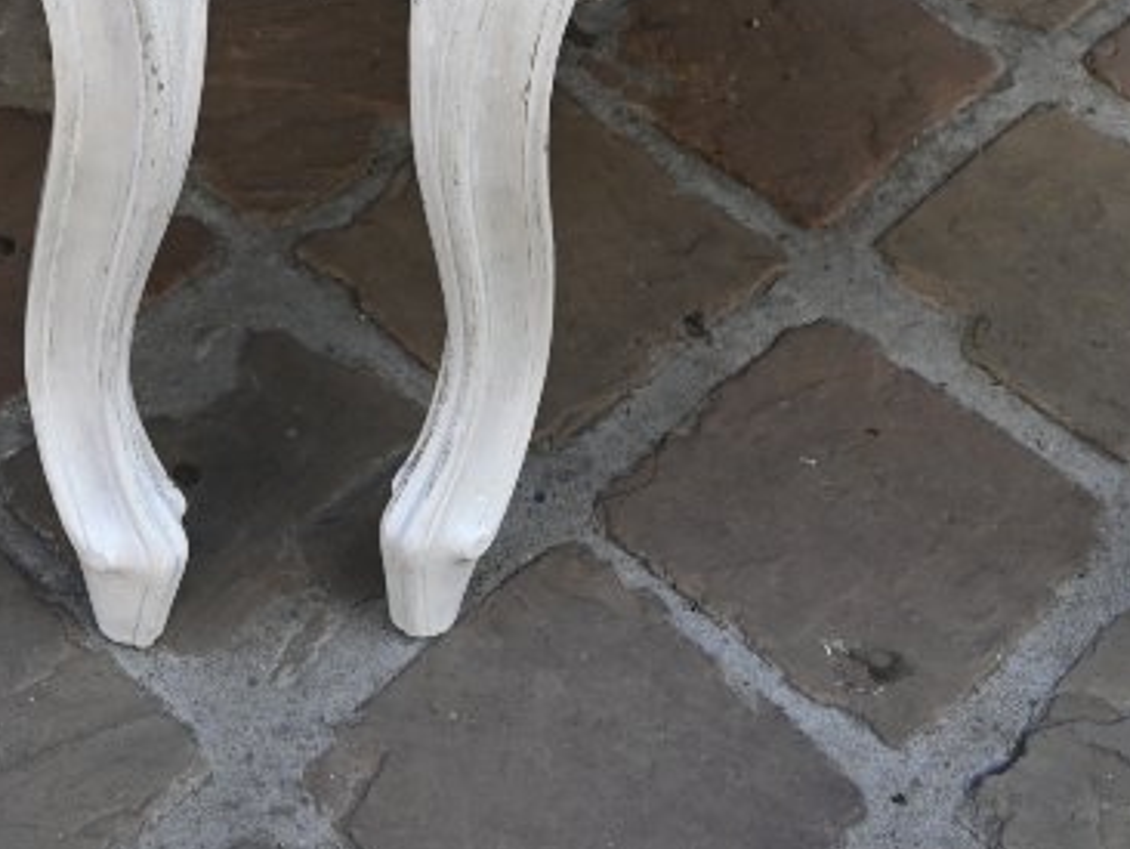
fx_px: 2777
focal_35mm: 85
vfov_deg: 16.7
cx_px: 256
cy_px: -167
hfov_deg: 22.7
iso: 200
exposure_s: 1/250
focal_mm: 18
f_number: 5
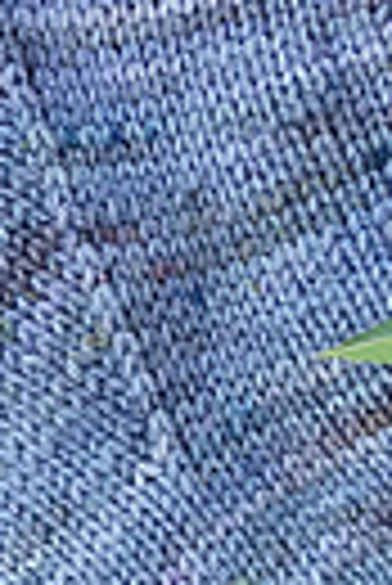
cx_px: 518
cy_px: 135
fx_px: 2166
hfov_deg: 10.1
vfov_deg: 15.3
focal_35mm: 133
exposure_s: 1/100
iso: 160
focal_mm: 4.75
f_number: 1.8
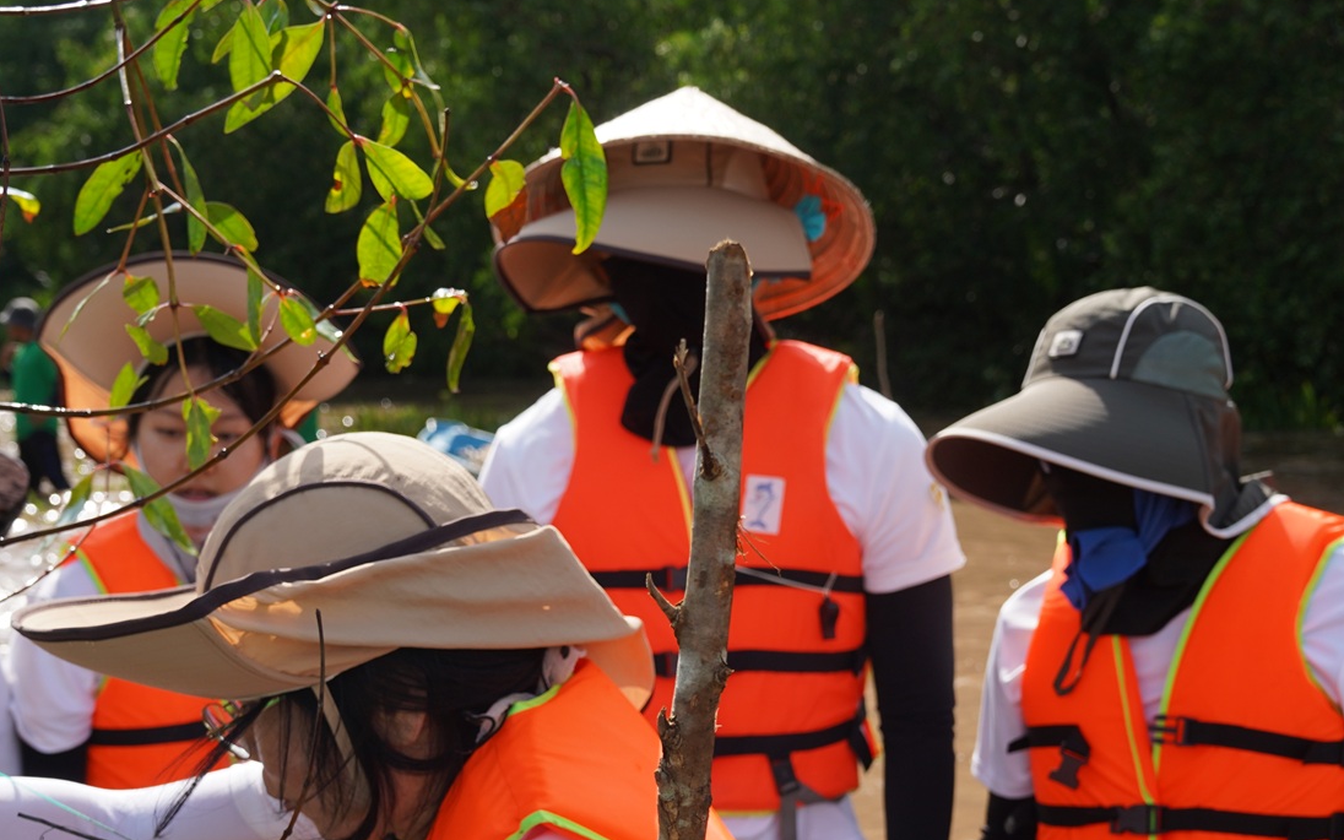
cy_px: 708
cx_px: 562
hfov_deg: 40.2
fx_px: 1831
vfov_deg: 25.3
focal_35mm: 50
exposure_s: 1/800
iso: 200
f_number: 5.6
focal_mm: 28
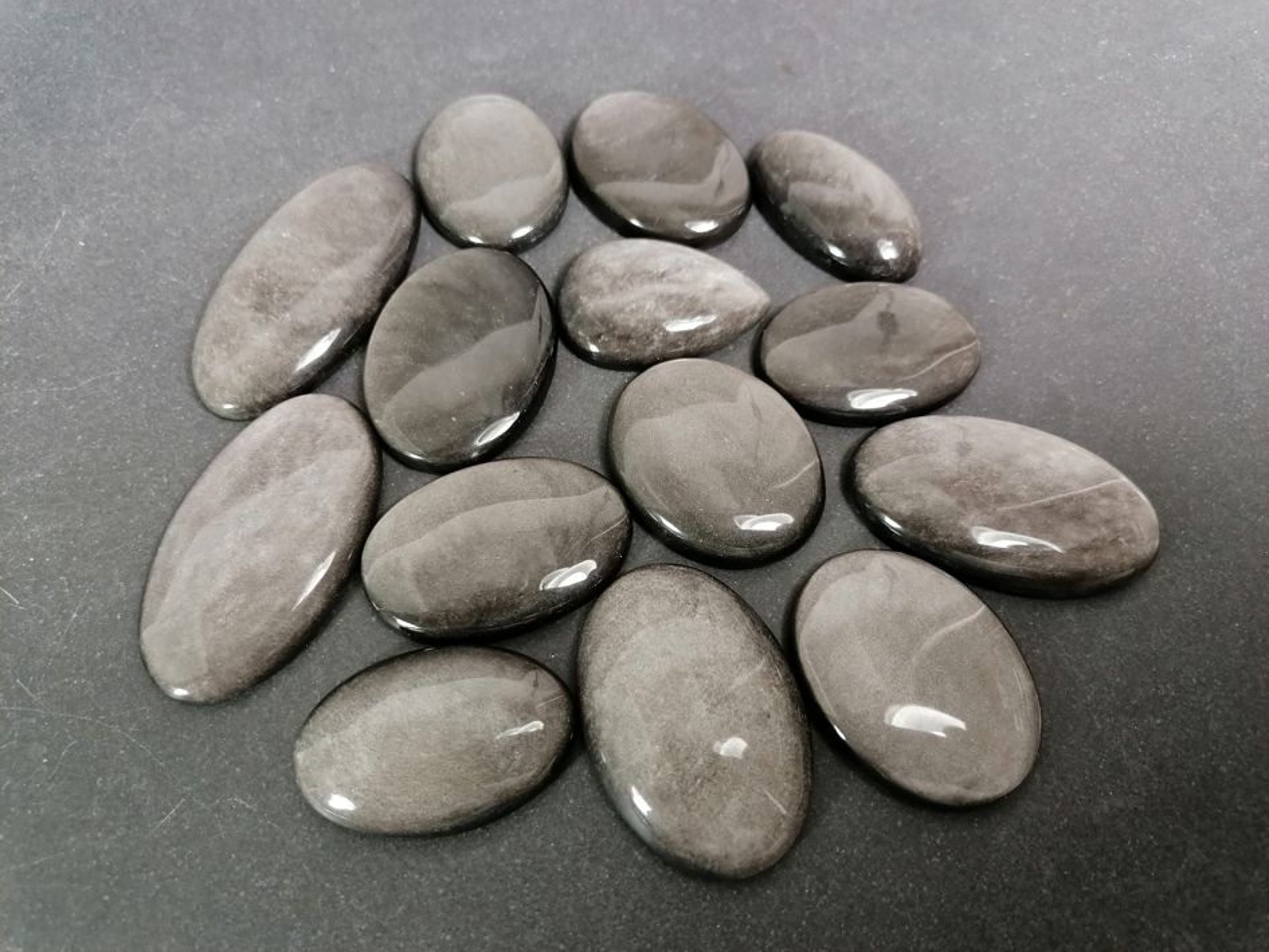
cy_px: 476
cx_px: 634
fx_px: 990
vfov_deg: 51.4
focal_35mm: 27
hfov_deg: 65.3
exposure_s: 1/50
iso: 100
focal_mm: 4.75
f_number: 1.8
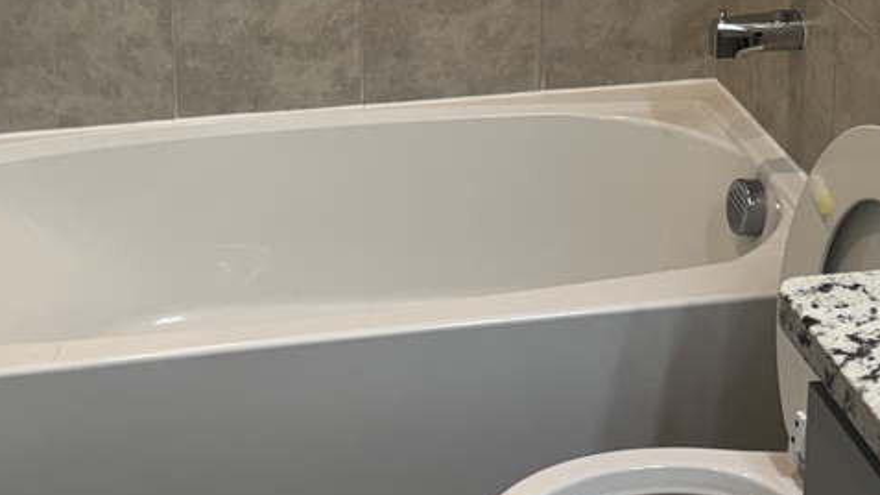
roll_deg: +0.8
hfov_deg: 26.8
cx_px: 393
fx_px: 1843
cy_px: -209
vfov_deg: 14.4
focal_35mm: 79
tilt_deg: -13.8
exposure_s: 1/120
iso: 80
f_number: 1.78
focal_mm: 6.76
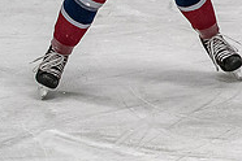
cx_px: 498
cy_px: -72
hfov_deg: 4.2
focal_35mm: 485
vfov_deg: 2.8
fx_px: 3260
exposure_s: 1/800
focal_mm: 70
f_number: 4
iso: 2800
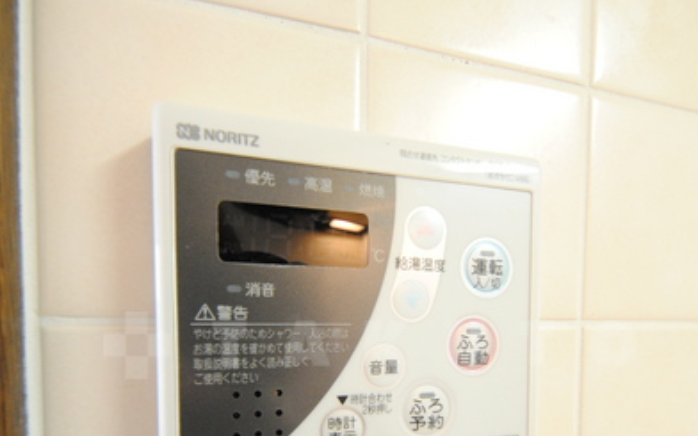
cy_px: 345
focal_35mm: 20
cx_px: 370
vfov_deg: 55.7
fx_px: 380
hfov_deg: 85.0
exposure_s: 1/20
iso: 800
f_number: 4.5
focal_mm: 8
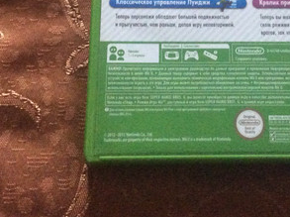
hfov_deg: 27.7
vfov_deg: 20.1
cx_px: 182
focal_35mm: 70
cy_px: -15
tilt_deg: -70.3
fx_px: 586
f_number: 2.4
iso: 500
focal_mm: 3.3
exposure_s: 1/17
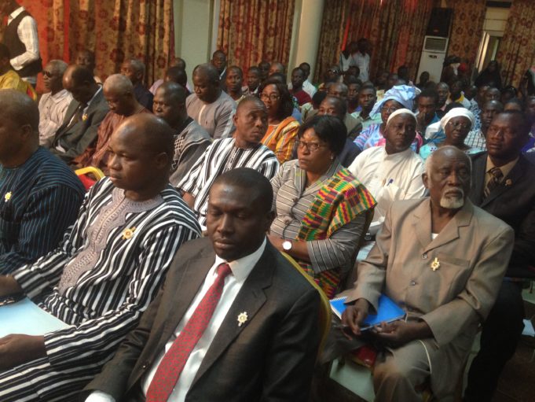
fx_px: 510
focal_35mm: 33
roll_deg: -6.6
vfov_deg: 43.0
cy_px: 201
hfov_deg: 55.3
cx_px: 268
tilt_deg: -17.7
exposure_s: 1/20
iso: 250
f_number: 2.4
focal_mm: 4.12
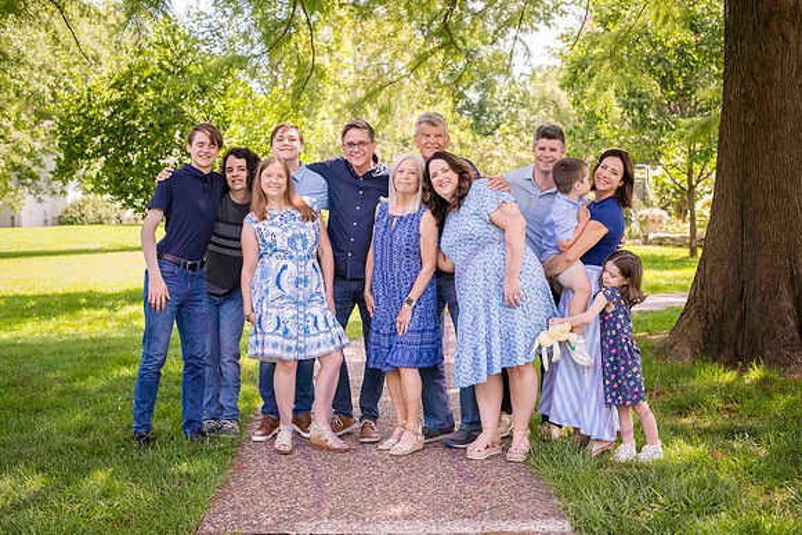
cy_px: 268
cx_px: 401
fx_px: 1114
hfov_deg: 39.6
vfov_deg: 27.0
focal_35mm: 50
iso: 400
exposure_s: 1/320
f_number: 4
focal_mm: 50
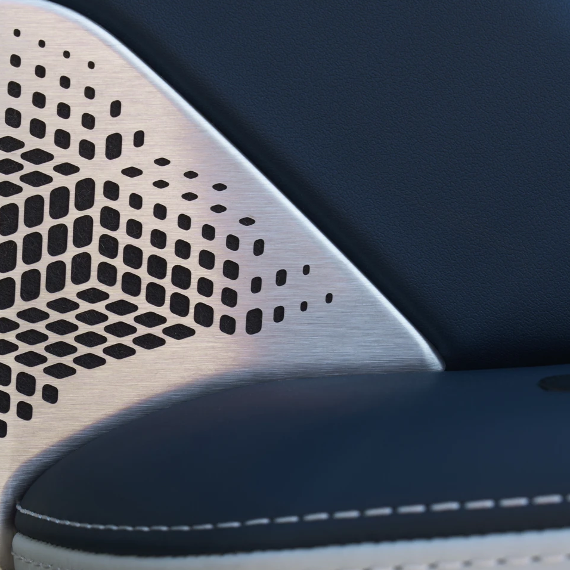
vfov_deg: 14.5
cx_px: 63
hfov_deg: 14.4
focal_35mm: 120
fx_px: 2236
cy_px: 363
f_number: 10
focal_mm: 45
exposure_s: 1/30
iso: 160
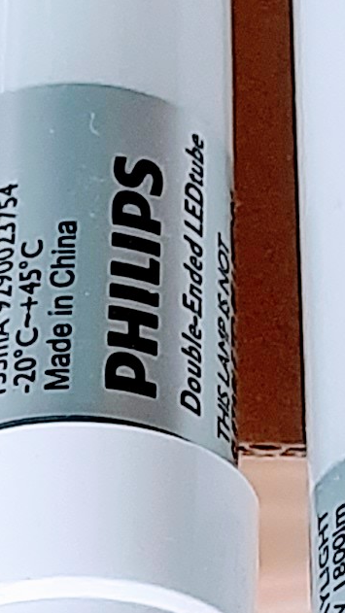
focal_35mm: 181
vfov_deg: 11.9
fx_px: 2943
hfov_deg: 6.7
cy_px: 402
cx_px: 191
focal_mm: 3.93
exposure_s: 1/50
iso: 100
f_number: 1.7
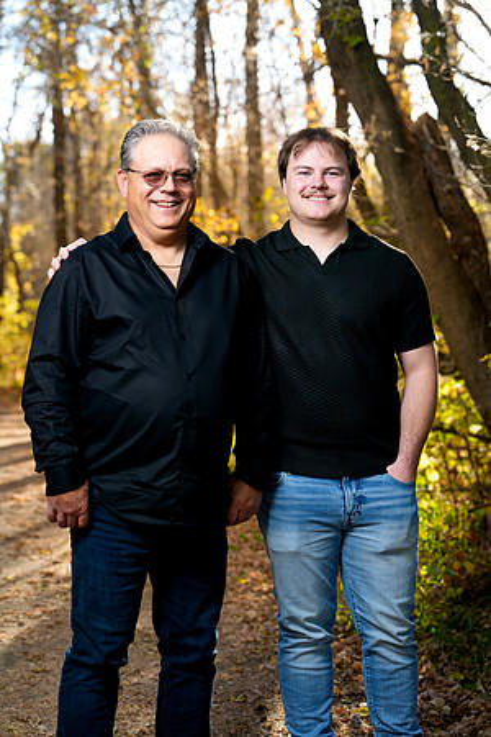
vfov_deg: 28.8
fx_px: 1432
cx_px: 246
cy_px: 368
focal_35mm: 70
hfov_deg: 19.5
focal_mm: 70
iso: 400
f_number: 3.5
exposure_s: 1/160
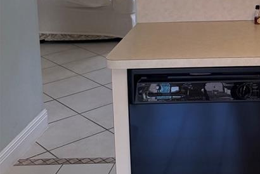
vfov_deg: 17.5
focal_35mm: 73
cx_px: 285
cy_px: -51
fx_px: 528
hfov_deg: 25.7
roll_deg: +0.7
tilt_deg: -6.6
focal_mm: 6.76
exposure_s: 1/165
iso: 160
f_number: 1.78
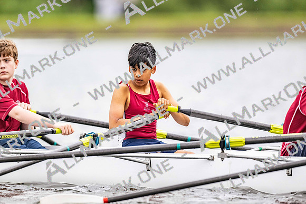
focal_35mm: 600
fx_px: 5101
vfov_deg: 2.3
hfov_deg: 3.4
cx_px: 153
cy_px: 102
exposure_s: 1/2500
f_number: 4
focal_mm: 600
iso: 1400
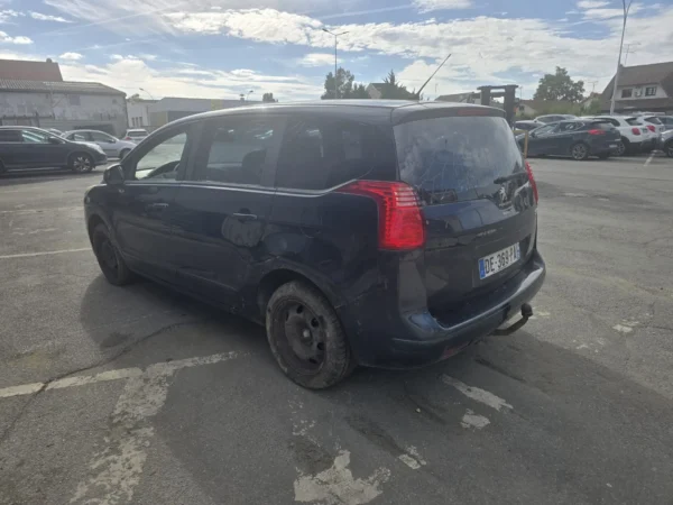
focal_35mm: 23
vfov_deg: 58.9
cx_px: 336
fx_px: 447
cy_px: 252
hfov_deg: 73.9
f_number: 1.7
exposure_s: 1/1192
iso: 12
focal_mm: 6.3
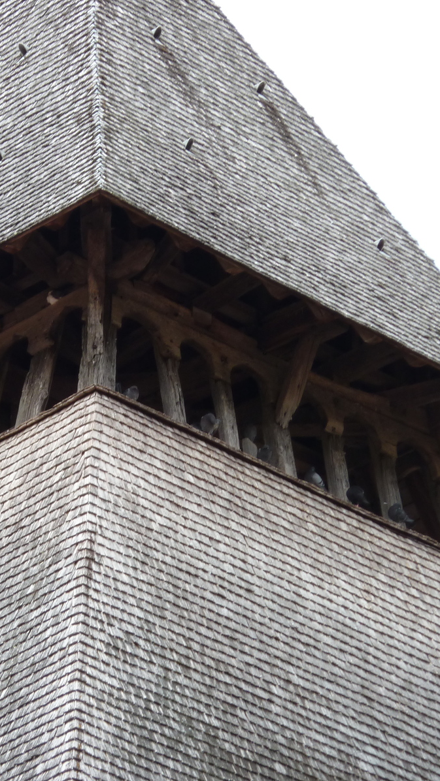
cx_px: 82
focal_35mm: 306
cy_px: 390
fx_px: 6345
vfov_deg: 7.1
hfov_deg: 4.0
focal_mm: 34.4
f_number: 4.6
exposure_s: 1/80
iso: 80
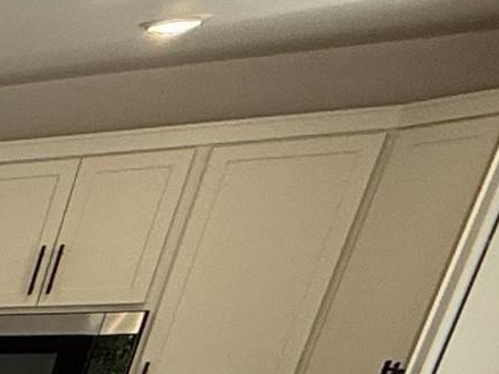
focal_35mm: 98
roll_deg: +0.7
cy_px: 984
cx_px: -1169
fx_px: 1412
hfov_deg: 10.1
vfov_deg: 11.5
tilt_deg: -24.9
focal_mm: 2.22
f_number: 2.2
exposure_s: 1/120
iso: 80
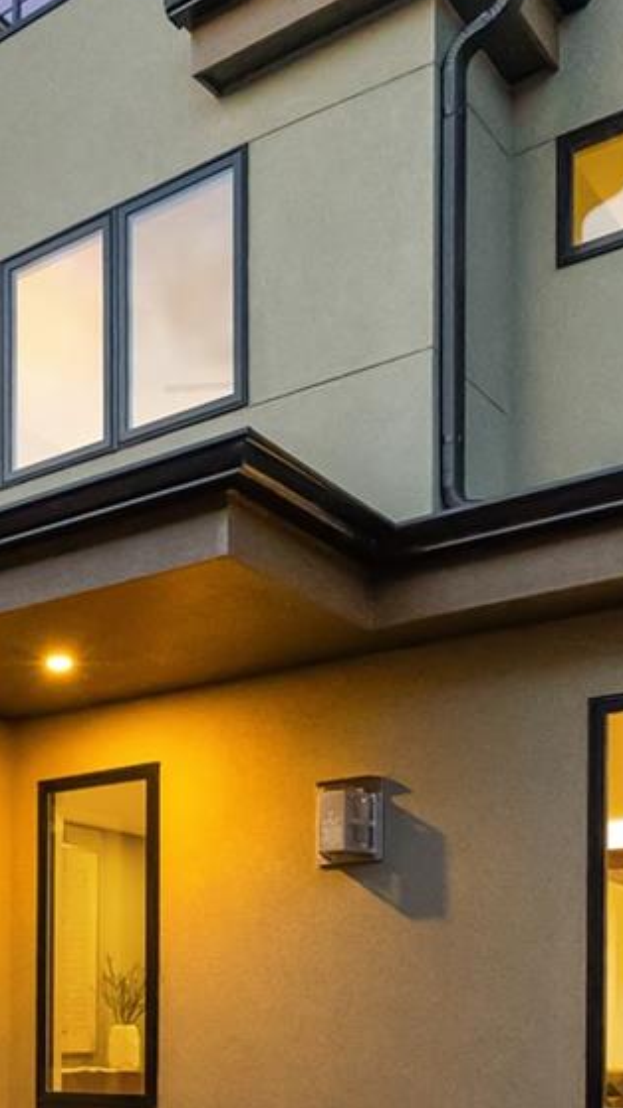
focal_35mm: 50
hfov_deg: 23.2
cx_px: -2
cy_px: 1027
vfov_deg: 38.4
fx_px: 1455
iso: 12800
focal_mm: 16.5
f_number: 4
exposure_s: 1/250
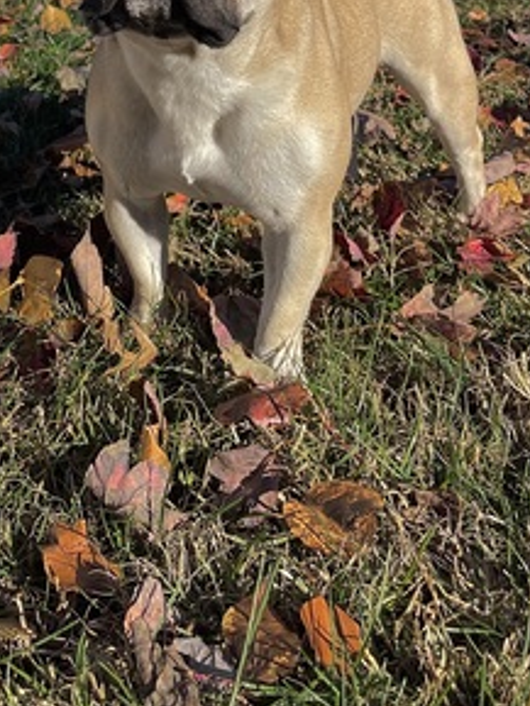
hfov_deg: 26.5
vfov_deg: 32.3
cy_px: -20
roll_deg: +2.8
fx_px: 1102
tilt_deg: -7.5
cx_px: 98
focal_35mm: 54
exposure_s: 1/3003
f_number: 1.6
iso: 32
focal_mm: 5.1
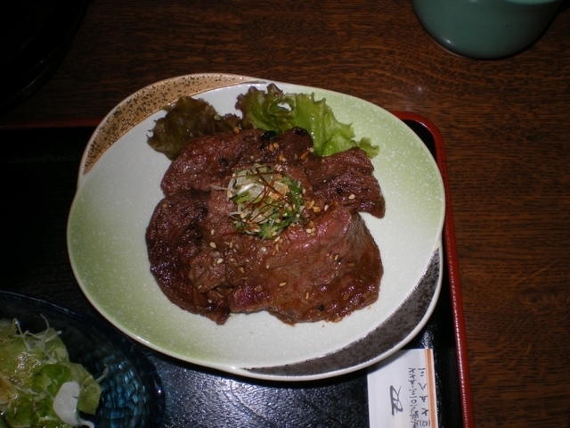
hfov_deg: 49.0
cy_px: 214
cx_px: 285
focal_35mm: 38
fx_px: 626
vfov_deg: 37.7
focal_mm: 6.3
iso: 64
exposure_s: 1/30
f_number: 4.6
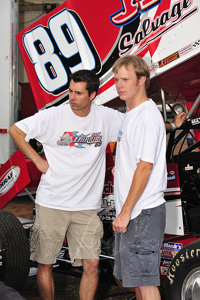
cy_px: 150
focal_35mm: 112
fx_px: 934
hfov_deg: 12.2
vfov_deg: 18.3
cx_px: 100
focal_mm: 112
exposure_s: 1/250
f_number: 8
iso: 320
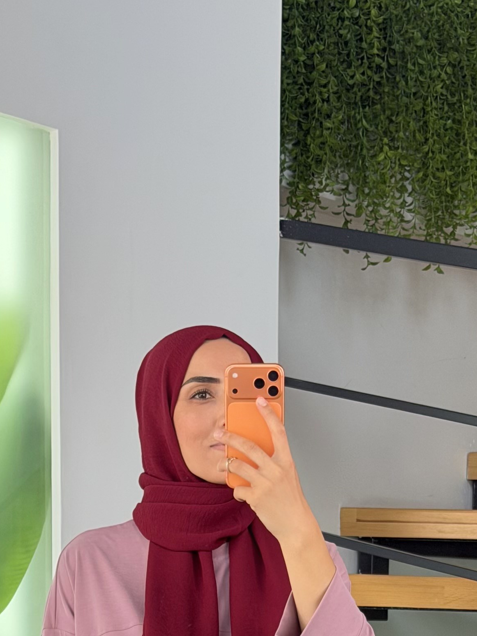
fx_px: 2297
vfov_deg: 15.1
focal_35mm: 125
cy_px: 813
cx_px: 200
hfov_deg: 11.9
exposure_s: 1/176
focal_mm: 6.76
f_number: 1.78
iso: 64
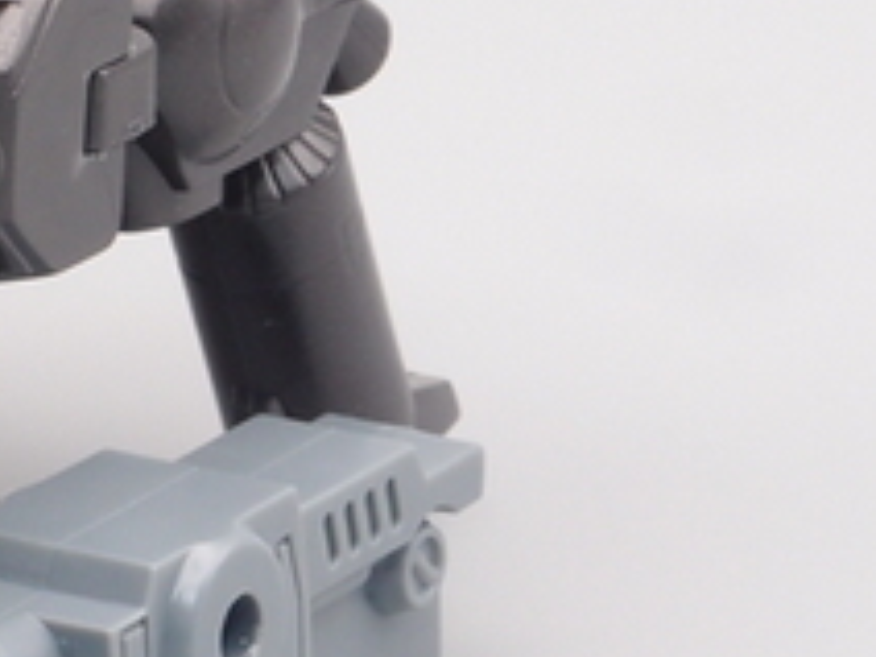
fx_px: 7339
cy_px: 70
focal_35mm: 290
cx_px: -450
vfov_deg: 5.1
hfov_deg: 6.7
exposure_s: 1/5
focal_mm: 16.63
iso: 100
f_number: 8
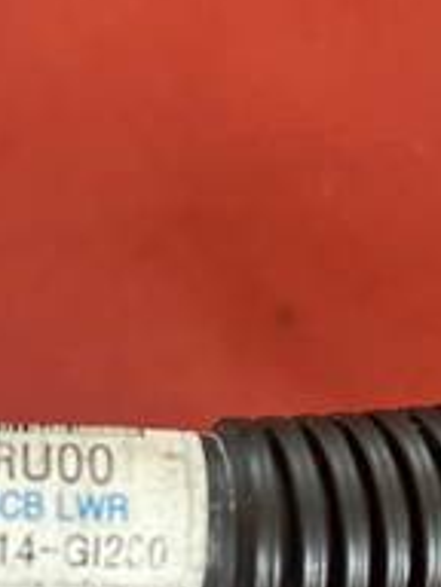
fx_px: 1104
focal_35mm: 65
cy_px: 465
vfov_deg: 29.2
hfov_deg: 22.5
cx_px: 139
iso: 160
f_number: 1.6
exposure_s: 1/50
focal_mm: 5.1
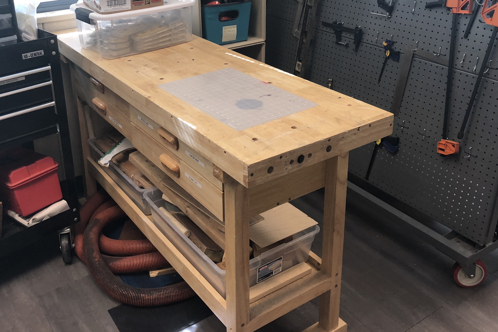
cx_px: 229
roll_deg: -0.1
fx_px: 539
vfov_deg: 33.6
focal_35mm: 39
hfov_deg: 49.5
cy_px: 87
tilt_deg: -17.0
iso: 25
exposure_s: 1/40
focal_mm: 4
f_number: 1.8
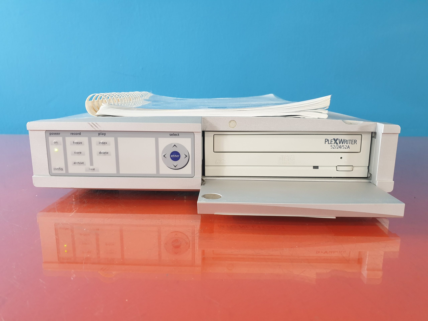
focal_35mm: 26
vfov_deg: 53.1
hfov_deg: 67.3
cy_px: 160
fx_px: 321
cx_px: 214
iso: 320
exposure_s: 1/33
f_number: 2.4
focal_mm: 4.3
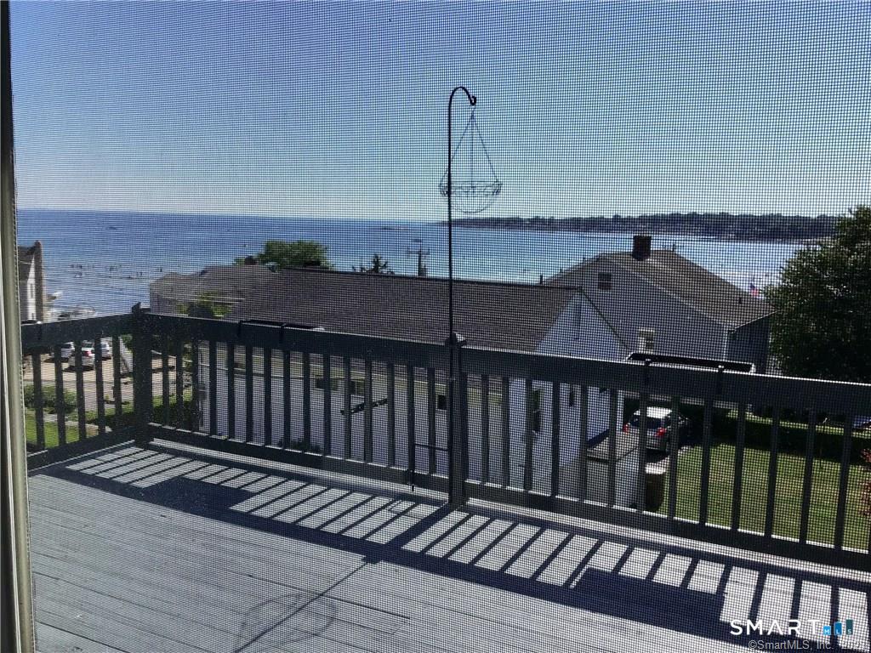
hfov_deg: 58.4
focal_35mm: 31
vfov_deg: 45.4
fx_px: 780
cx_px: 436
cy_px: 326
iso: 25
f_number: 2.4
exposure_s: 1/1359
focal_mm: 3.3
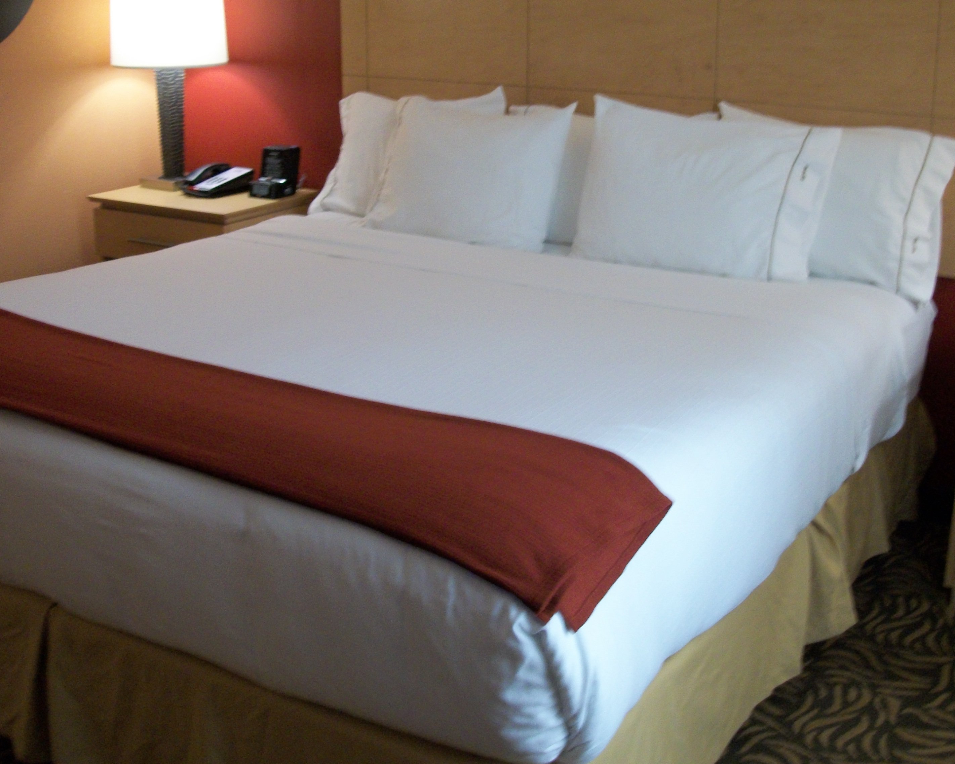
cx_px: 511
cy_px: 305
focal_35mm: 44
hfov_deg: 42.0
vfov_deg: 34.0
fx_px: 1244
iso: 160
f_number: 2.9
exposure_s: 1/30
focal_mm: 5.7
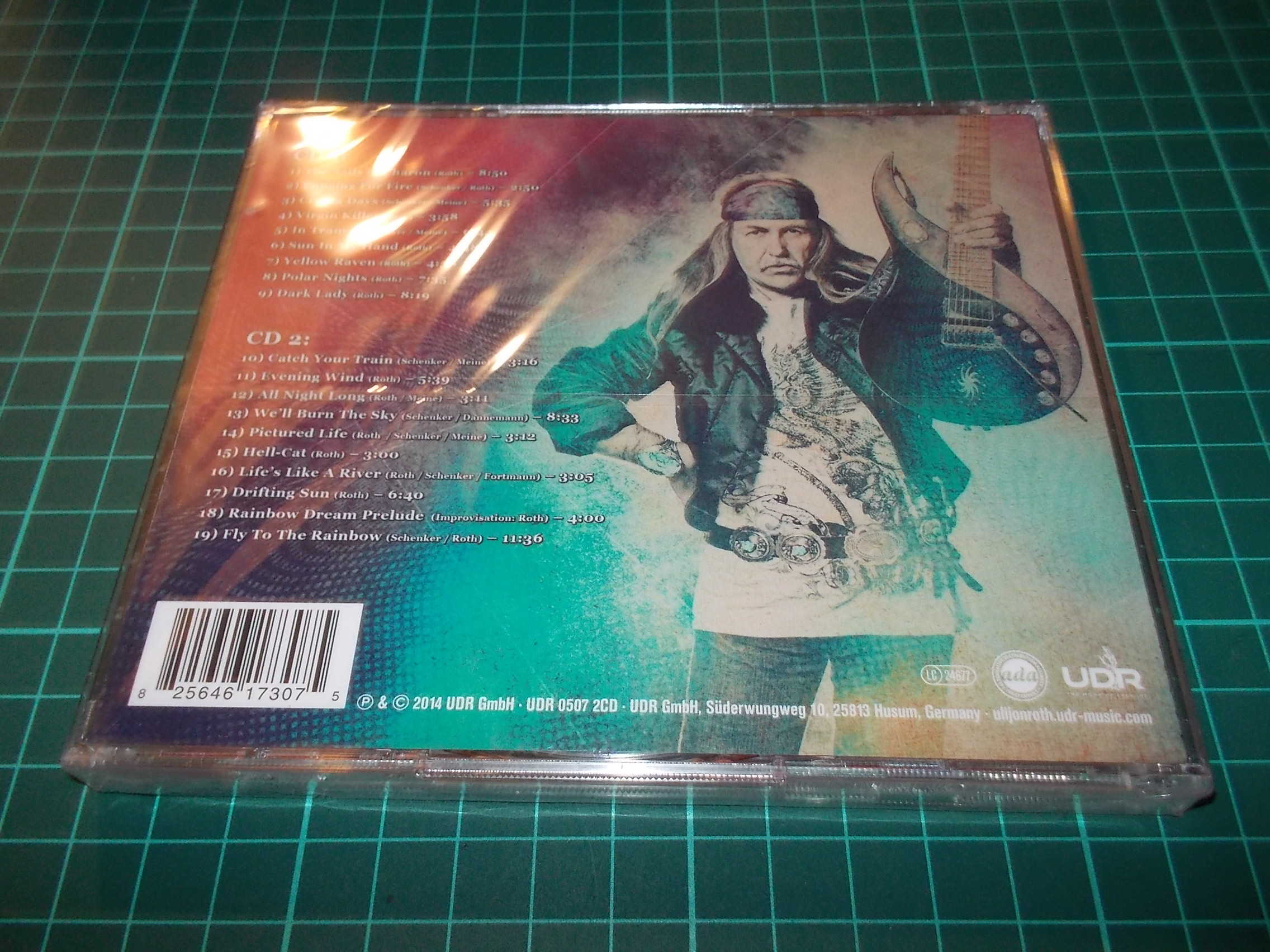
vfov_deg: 48.2
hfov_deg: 61.7
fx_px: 1064
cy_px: 476
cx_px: 635
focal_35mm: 29
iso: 200
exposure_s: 1/30
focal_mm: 4.1
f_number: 3.3
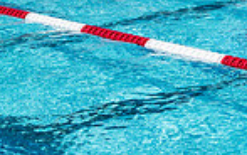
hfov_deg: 13.8
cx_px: 207
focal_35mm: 151
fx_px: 1017
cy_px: -132
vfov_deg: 8.3
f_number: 8
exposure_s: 1/1000
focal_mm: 18
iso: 400
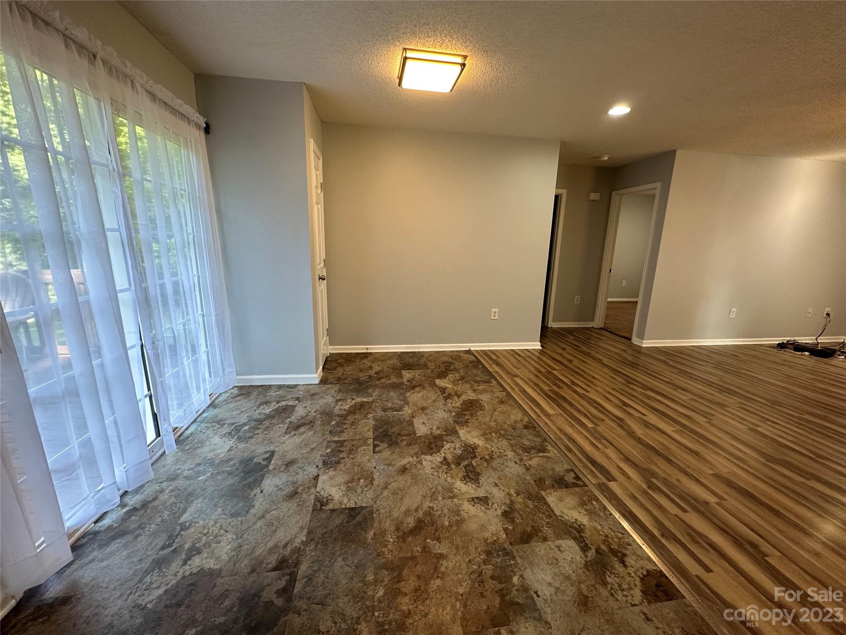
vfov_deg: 85.7
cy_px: 318
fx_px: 342
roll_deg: -2.3
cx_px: 423
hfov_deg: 102.1
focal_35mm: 14
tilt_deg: -13.8
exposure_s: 1/120
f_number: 2.2
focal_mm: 2.22
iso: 200
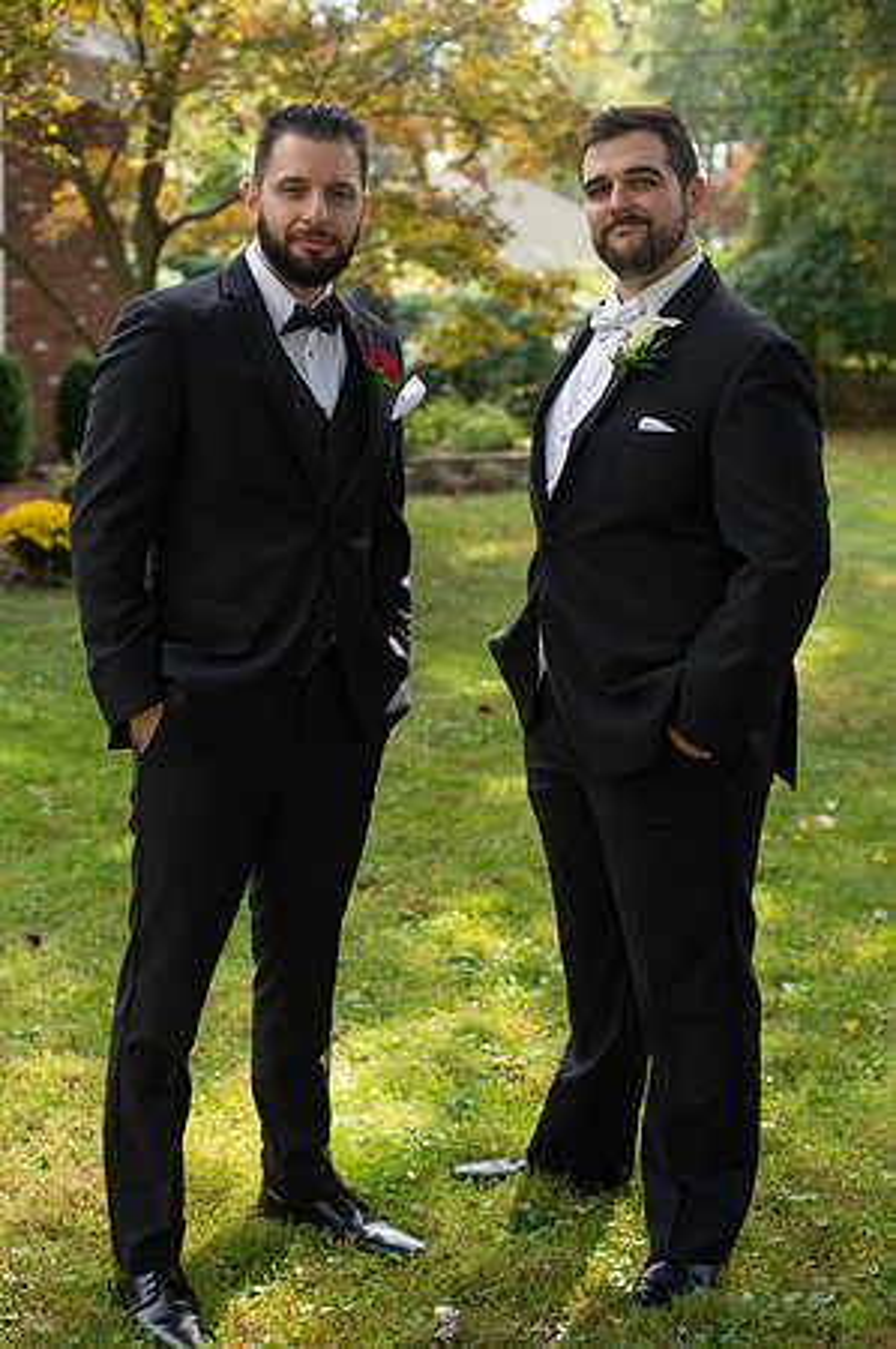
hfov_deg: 26.9
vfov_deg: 39.6
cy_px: 674
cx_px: 448
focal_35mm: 50
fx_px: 1871
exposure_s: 1/1250
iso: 400
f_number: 3.2
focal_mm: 50
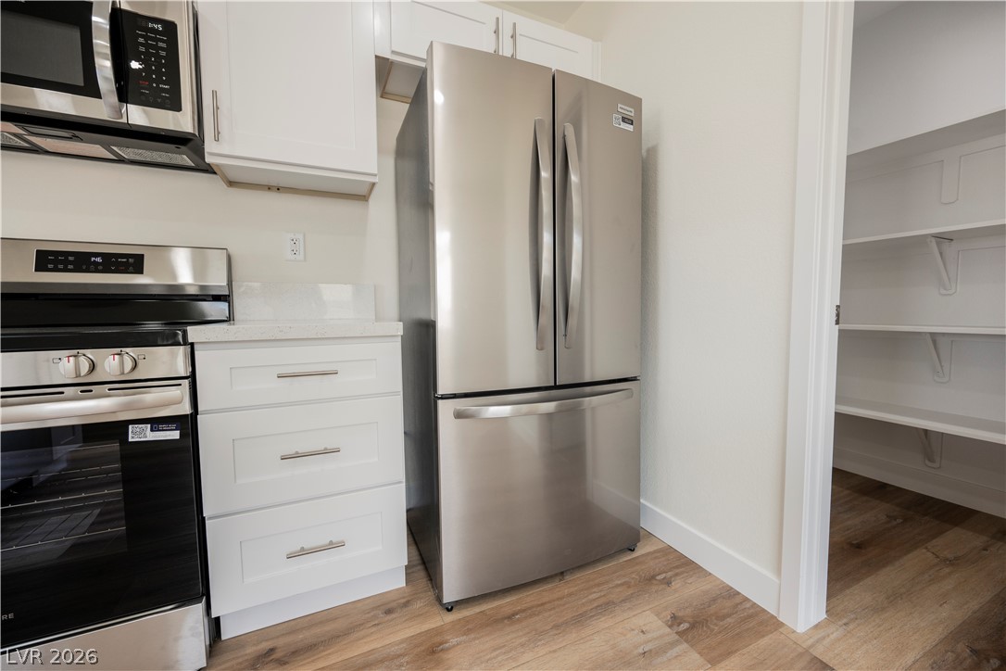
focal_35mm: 14
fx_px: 405
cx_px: 503
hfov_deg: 102.3
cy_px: 336
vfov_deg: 79.2
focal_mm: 14.5
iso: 400
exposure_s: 1/40
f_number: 5.6
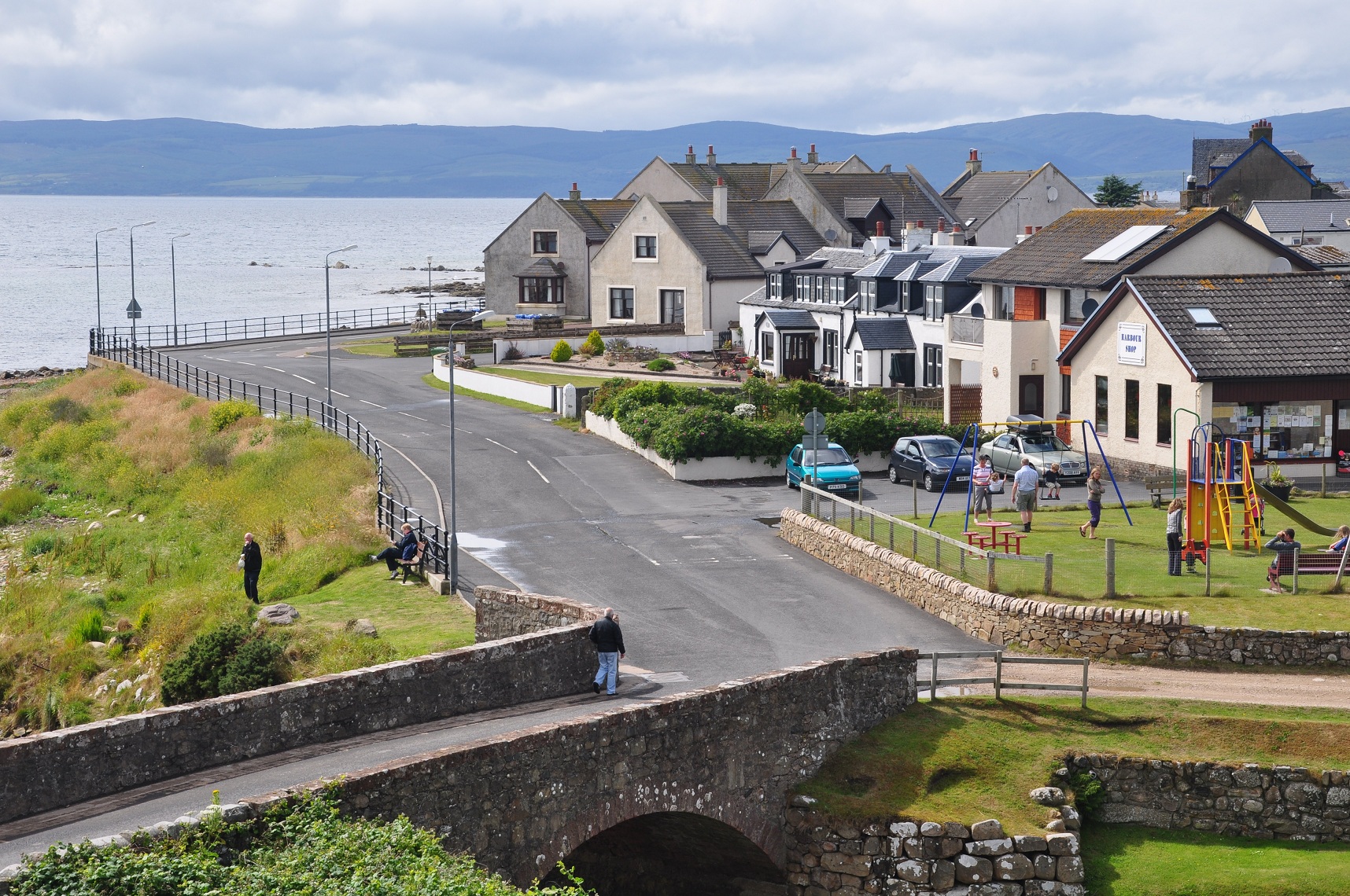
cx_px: 675
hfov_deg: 26.0
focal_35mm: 78
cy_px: 448
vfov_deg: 17.5
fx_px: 2922
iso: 200
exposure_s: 1/320
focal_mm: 52
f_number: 10
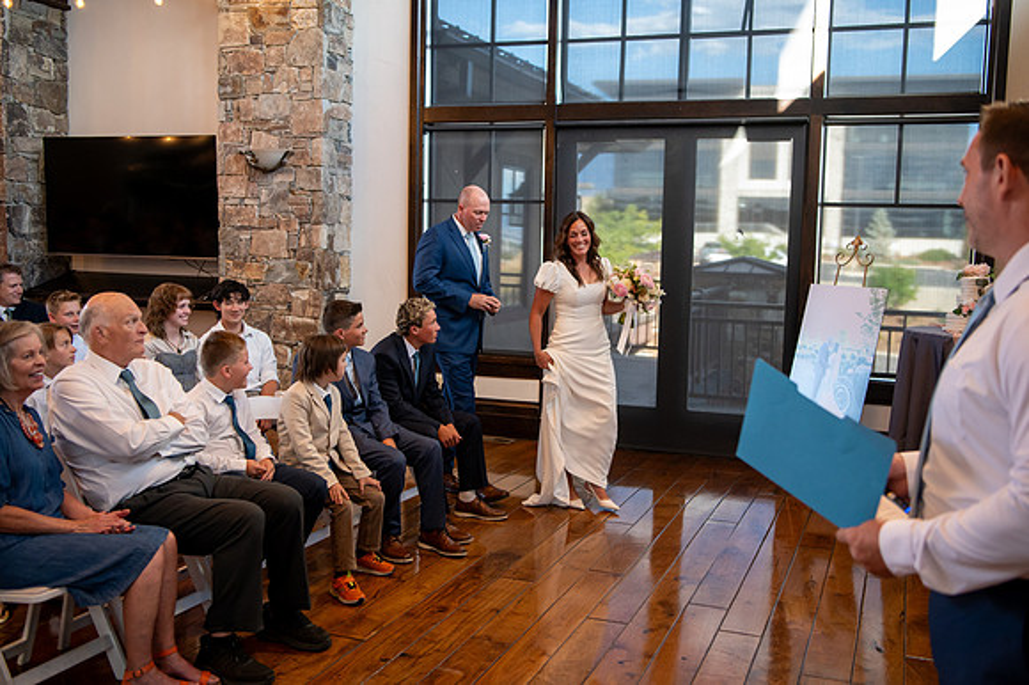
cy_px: 343
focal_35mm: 36
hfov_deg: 52.9
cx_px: 534
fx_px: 1035
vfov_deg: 36.6
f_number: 3.2
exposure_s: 1/200
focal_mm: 34
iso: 3200
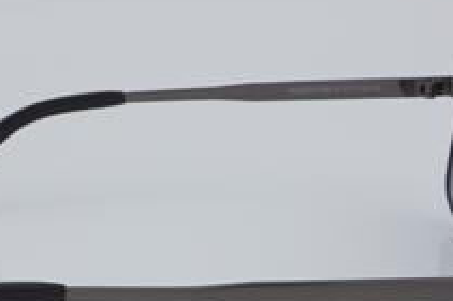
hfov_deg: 14.5
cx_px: 174
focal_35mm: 142
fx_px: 1784
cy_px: 254
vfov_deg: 9.6
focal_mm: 50
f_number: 32
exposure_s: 1/4
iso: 100
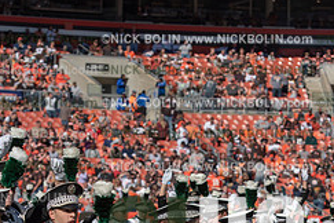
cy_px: 262
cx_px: 206
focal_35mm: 234
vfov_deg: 5.8
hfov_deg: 8.8
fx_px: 2171
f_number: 5
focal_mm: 98
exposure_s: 1/4000
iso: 400
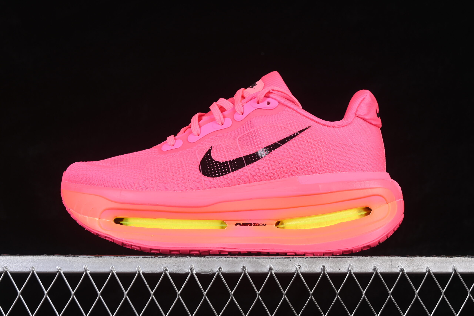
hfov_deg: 27.0
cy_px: 158
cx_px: 237
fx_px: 987
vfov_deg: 18.2
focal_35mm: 75
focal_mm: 50
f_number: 8
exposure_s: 1/80
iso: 160
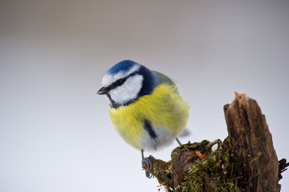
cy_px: 96
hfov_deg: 3.4
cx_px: 144
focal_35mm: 600
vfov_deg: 2.3
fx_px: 4814
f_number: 5.6
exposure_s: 1/1250
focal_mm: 600
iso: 2500
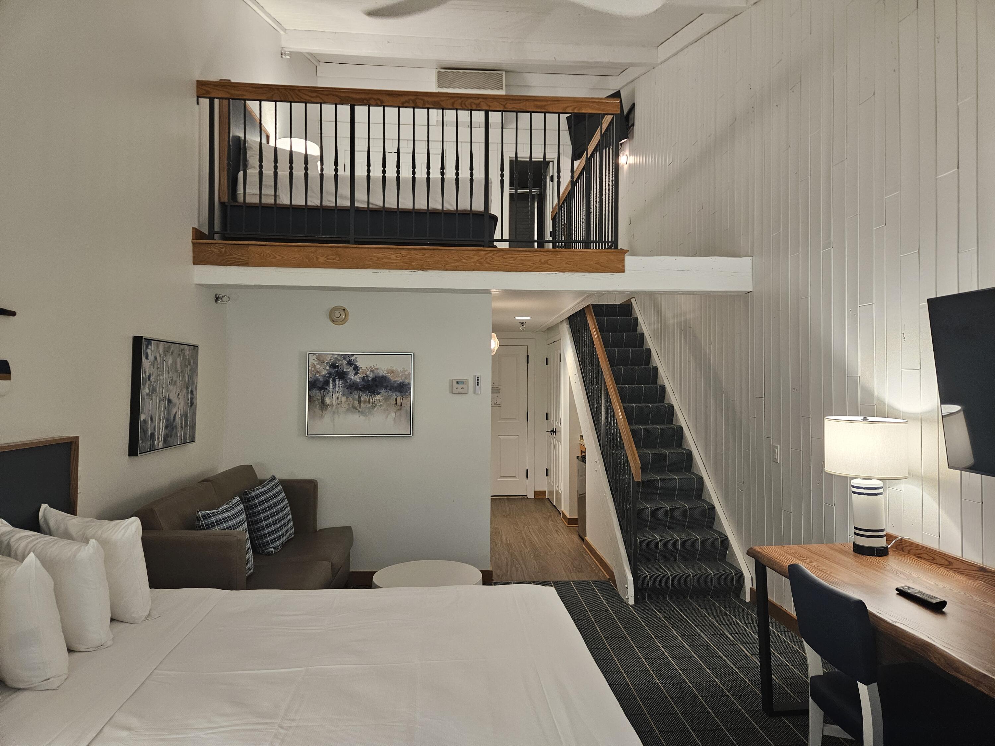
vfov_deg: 58.9
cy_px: 373
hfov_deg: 73.9
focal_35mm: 23
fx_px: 661
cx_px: 498
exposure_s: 1/120
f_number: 1.8
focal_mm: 5.4
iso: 400
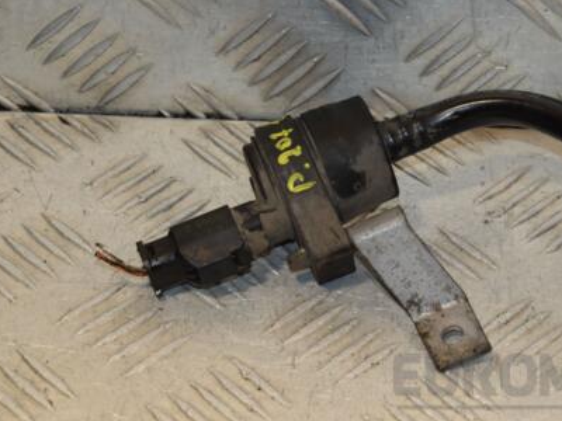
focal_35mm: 173
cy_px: 188
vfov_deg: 8.6
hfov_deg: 11.4
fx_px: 2809
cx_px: 367
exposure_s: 1/200
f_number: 8
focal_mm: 80
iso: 800
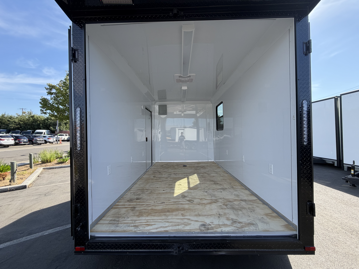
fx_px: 145
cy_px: 134
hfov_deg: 102.1
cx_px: 180
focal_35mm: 14
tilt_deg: +0.7
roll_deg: +2.0
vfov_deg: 85.7
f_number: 2.2
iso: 50
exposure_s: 1/502
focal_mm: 2.22
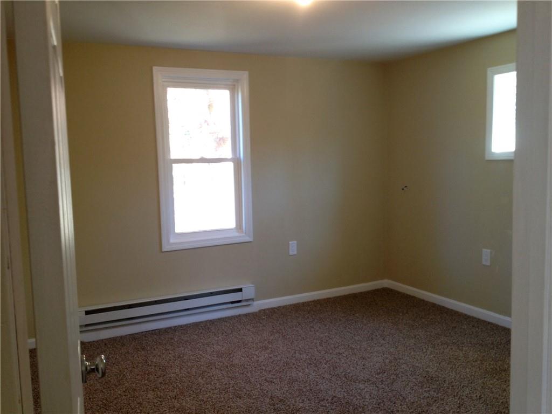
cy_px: 207
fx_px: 558
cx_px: 276
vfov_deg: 40.7
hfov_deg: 52.6
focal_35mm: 35
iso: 80
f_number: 2.4
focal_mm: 4.28
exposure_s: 1/20
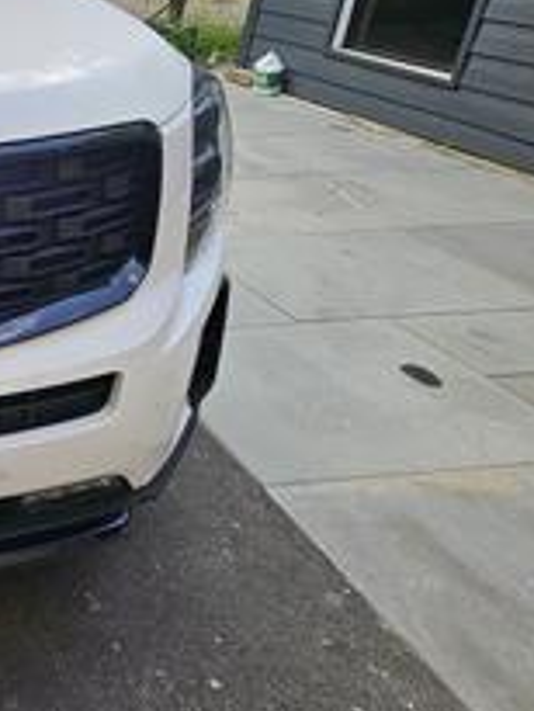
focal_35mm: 32
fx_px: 658
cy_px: 170
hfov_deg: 30.5
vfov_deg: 53.9
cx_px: -218
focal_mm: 1.74
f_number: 2.2
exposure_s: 1/189
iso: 32
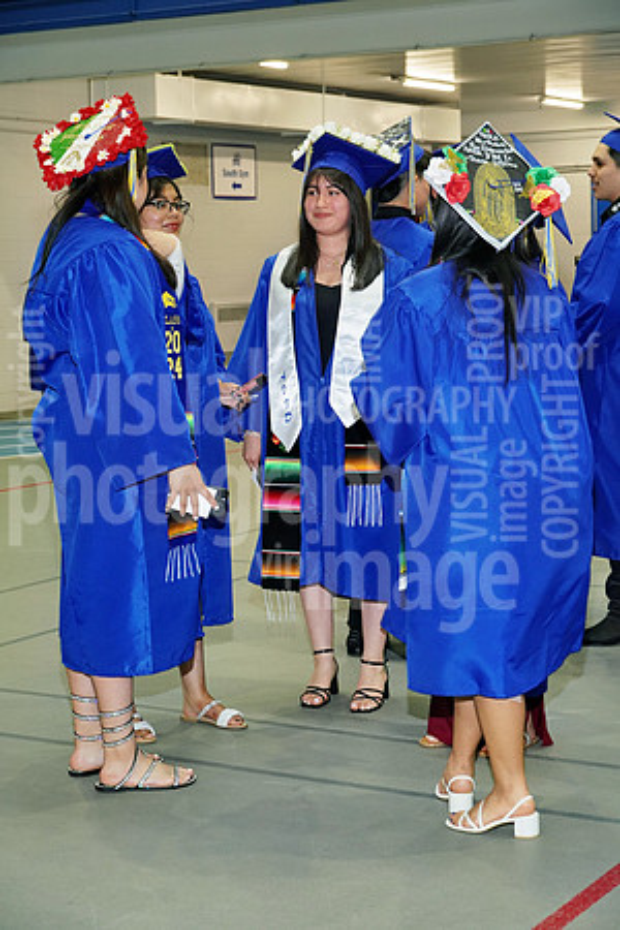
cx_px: 310
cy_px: 465
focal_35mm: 72
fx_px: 1860
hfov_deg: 18.9
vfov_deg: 28.1
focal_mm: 48
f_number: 5.6
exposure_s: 1/100
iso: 1250
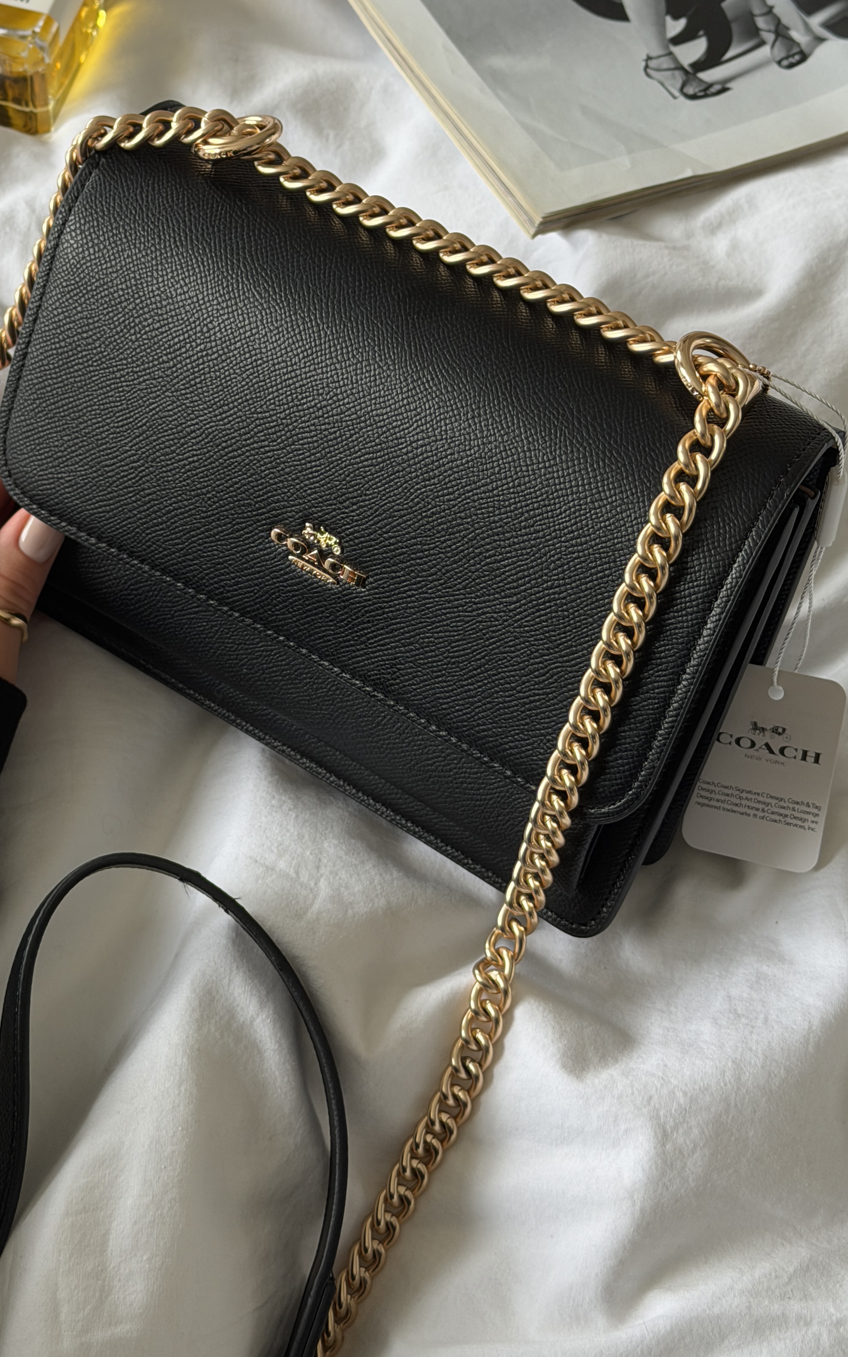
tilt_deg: -60.0
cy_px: 546
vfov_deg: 31.4
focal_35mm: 65
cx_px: 312
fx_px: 2403
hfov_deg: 20.0
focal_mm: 6.76
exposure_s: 1/122
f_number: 1.78
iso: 80
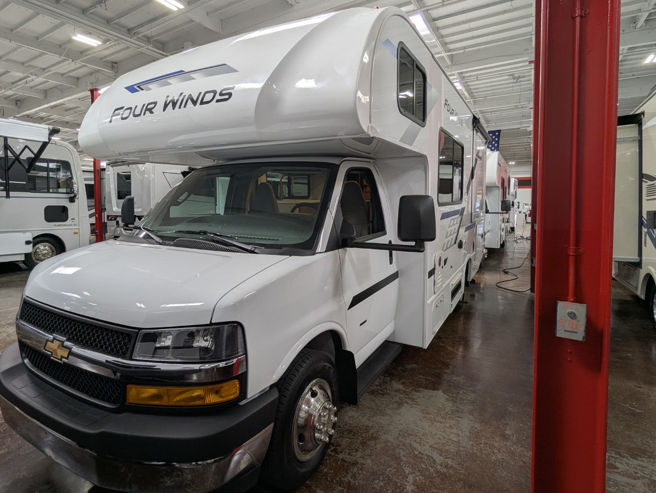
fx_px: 360
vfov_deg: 68.6
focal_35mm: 19
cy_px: 218
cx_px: 307
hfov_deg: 84.5
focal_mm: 2.35
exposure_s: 1/77.2
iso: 43
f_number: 2.2
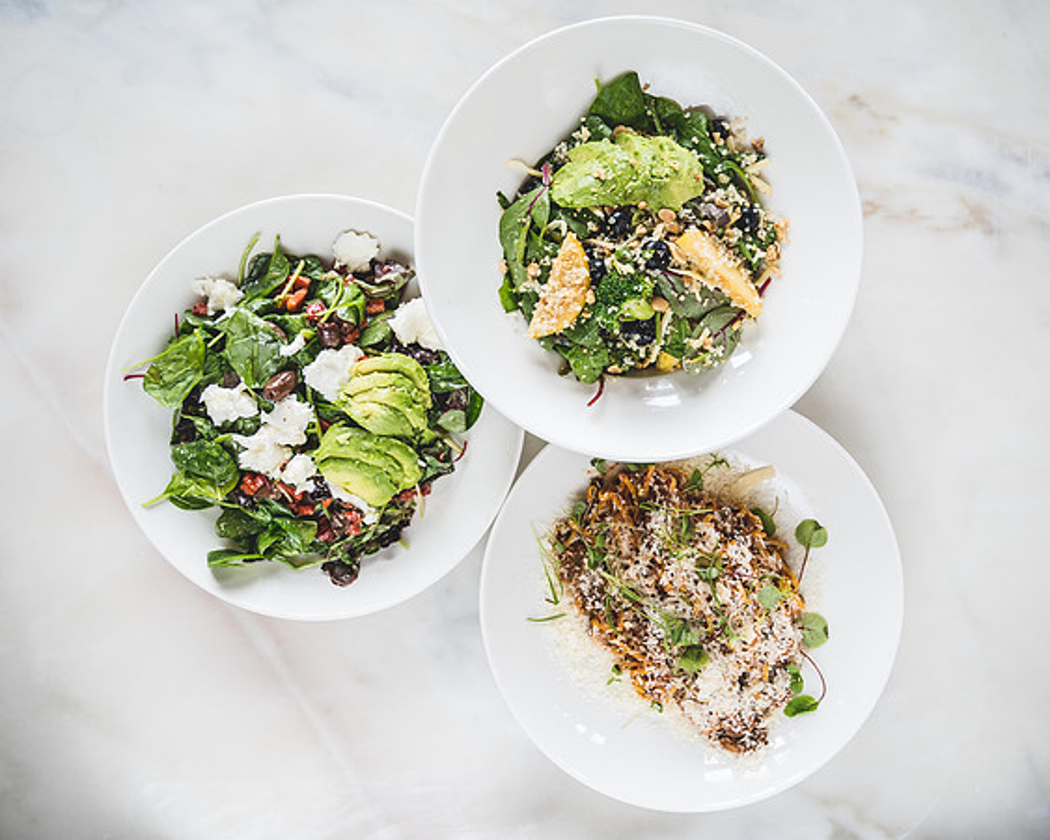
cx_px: 545
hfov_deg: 56.4
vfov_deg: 46.4
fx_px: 980
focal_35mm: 32
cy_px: 420
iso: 100
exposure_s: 1/50
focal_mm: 28
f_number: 2.8
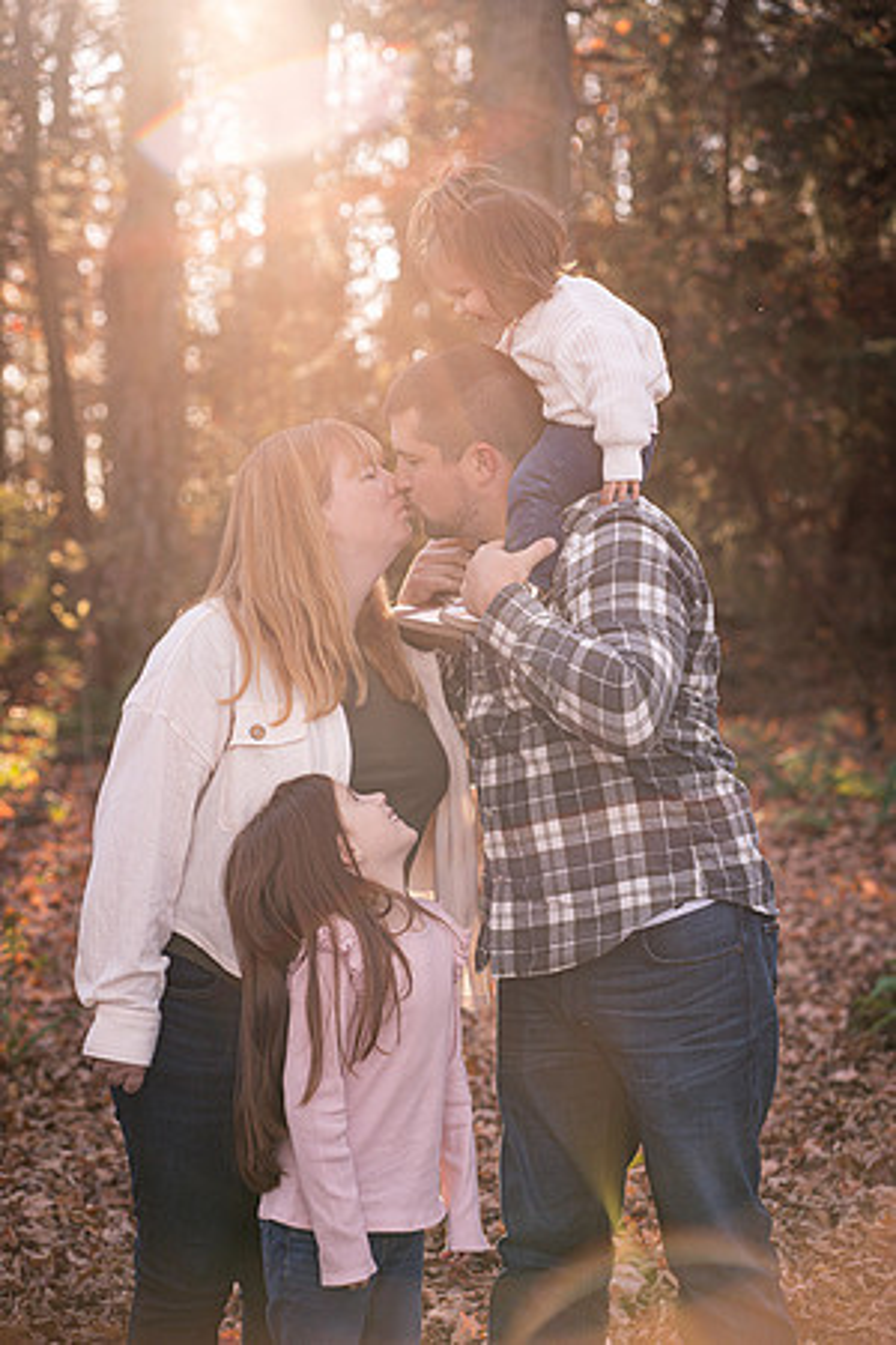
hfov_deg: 16.1
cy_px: 672
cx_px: 448
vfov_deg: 23.9
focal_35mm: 85
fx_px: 3173
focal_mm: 85
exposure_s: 1/320
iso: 320
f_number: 4
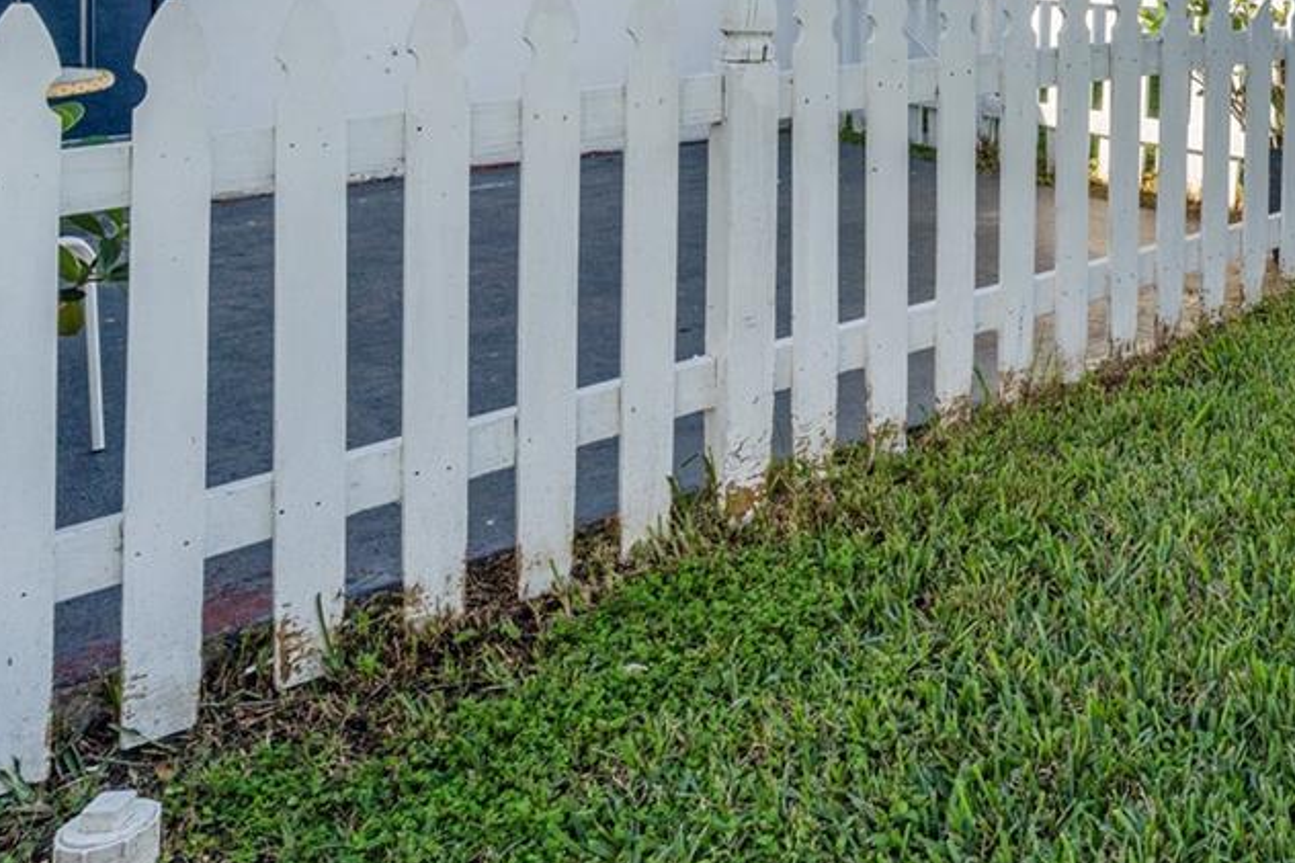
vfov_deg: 31.3
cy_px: -78
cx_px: 1301
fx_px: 1367
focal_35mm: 38
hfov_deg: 43.3
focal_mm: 10
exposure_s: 1/640
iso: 100
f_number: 6.3
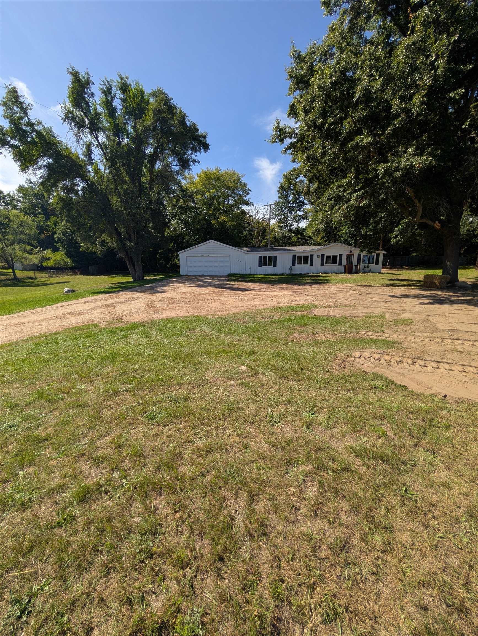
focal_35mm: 12
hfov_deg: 94.6
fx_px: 220
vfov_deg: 110.5
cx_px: 239
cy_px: 318
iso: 52
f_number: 1.7
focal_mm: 2.02
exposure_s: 1/2545
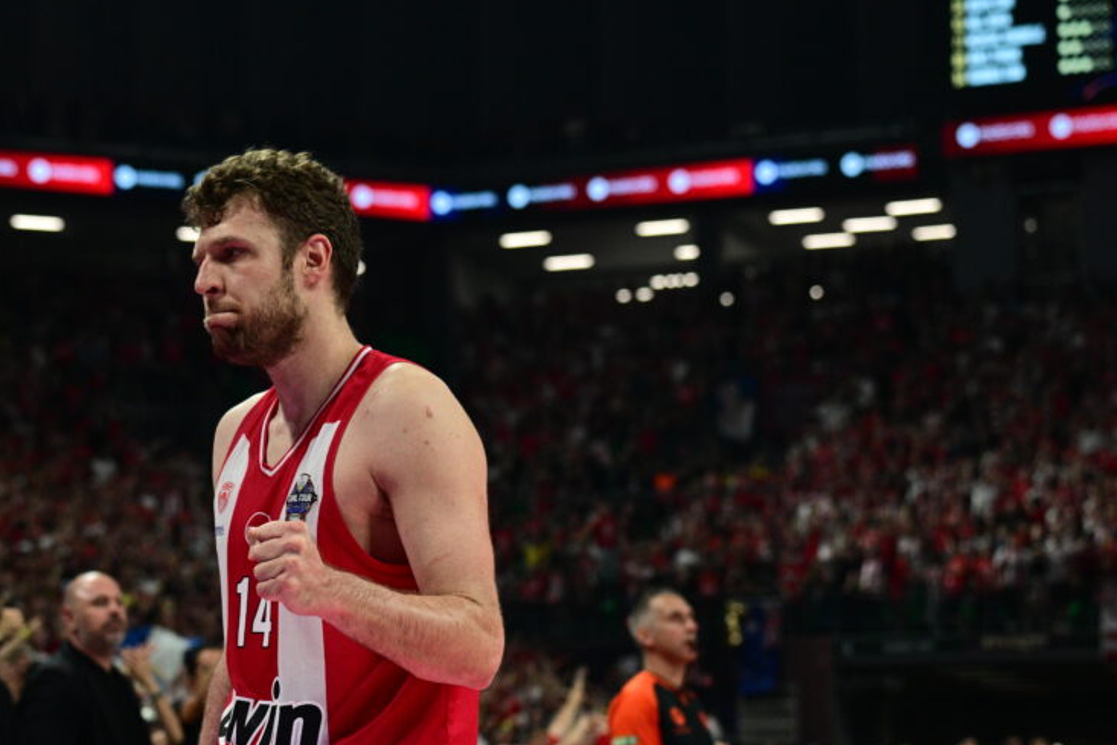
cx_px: 233
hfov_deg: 22.3
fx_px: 2793
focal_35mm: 90
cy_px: 579
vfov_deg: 15.1
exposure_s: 1/800
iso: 2500
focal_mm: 55
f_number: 2.8
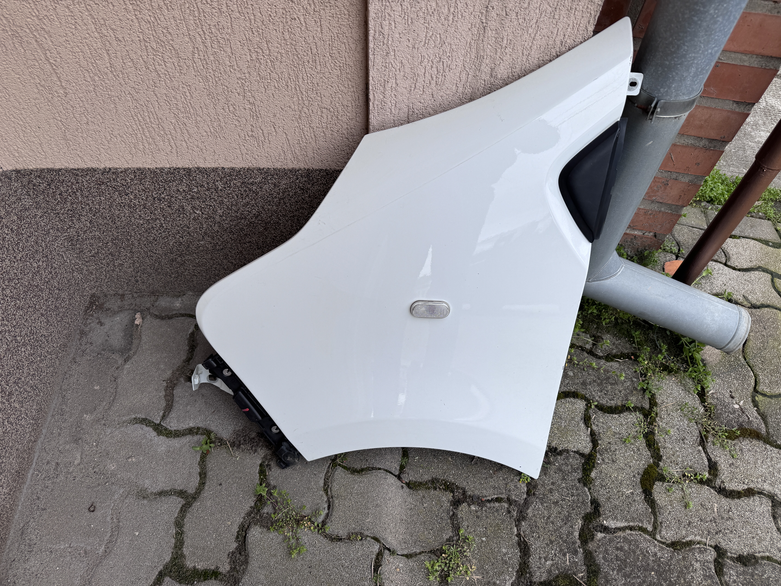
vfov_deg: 56.8
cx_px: 390
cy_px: 293
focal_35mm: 24
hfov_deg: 71.6
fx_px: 541
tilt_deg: -55.0
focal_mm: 6.76
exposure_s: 1/1980
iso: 80
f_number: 1.78
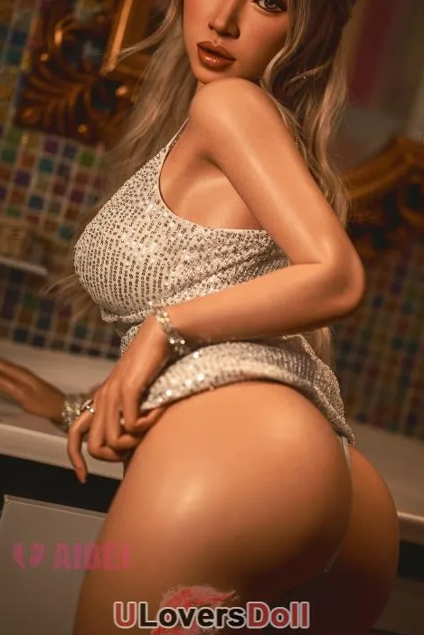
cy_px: 247
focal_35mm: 64
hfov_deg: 21.3
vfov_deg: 31.3
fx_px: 1130
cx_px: 212
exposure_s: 1/100
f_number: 1.4
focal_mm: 50
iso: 100
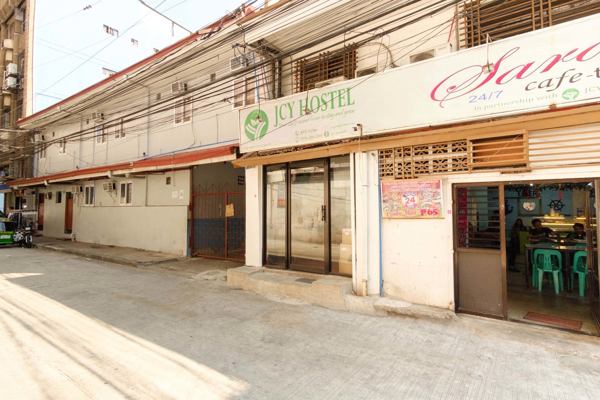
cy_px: 200
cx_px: 300
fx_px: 300
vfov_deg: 67.4
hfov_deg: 90.0
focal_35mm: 18
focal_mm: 12
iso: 800
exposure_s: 1/250
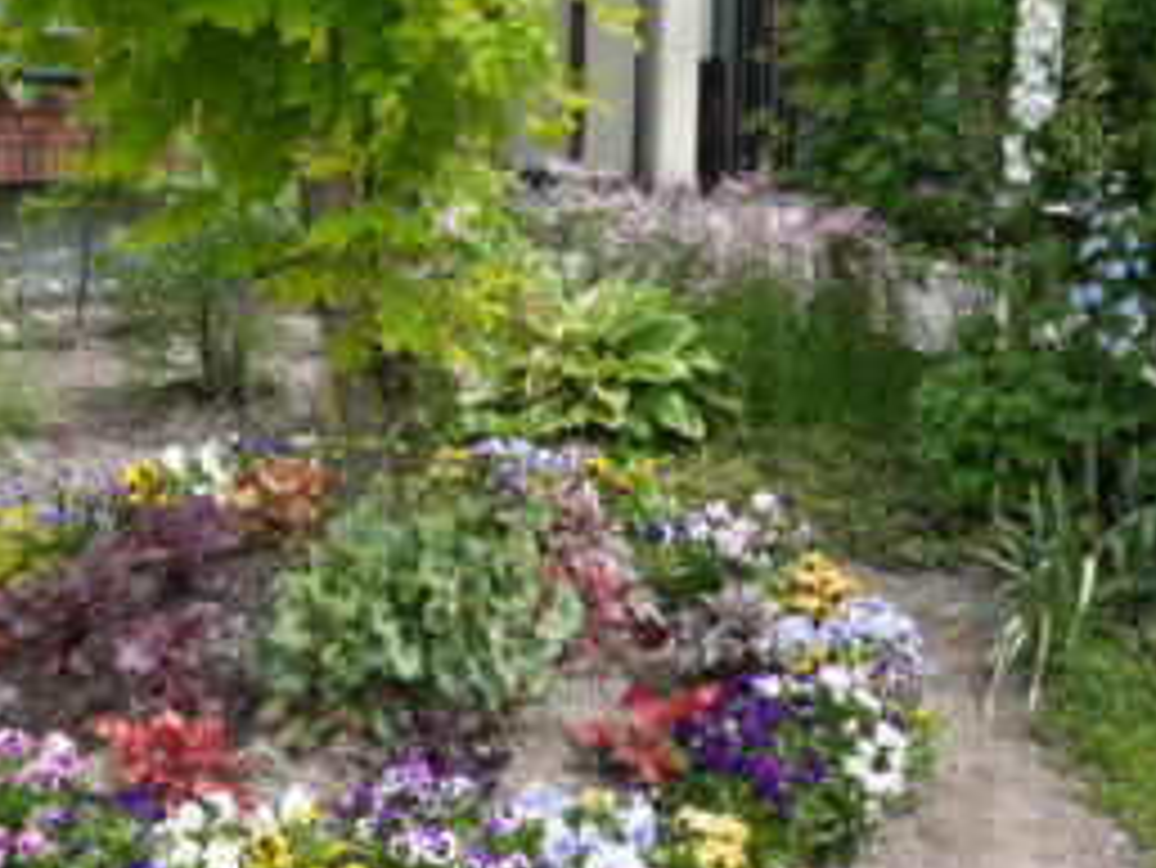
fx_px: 1637
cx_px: 459
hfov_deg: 38.7
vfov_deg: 29.4
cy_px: 247
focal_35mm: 49
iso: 100
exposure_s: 1/400
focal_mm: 14
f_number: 5
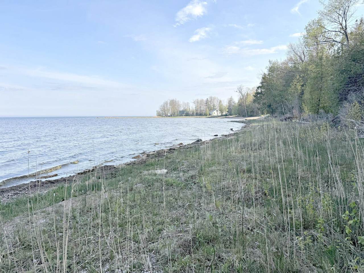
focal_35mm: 24
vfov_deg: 56.8
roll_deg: +1.0
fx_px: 252
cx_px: 182
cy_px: 136
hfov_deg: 71.6
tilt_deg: -5.1
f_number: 1.78
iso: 80
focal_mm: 6.76
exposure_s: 1/3413
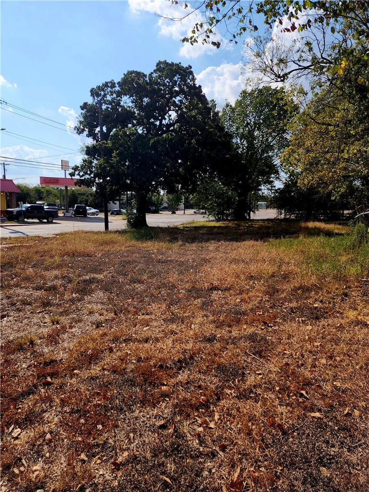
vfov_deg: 73.9
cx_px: 184
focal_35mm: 23
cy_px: 246
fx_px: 327
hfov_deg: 58.9
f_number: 1.8
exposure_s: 1/1667
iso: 12
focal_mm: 6.4
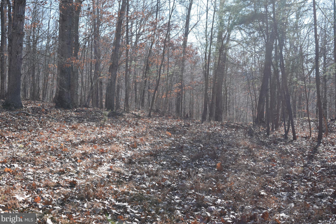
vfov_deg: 25.3
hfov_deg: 37.2
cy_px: 111
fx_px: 499
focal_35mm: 54
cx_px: 170
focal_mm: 35
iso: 280
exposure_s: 1/250
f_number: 8
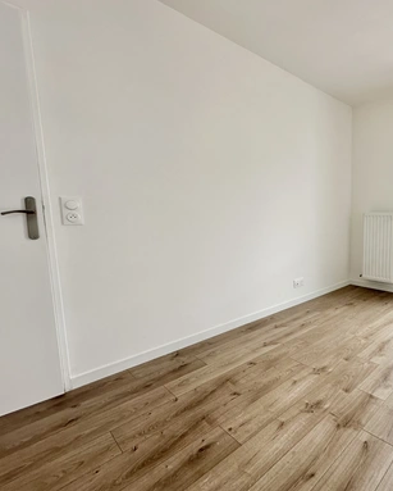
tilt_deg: -5.9
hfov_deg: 64.0
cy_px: 246
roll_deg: -0.4
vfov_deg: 83.2
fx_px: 276
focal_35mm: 19
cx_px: 321
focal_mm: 2.22
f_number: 2.2
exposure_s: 1/99
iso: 50
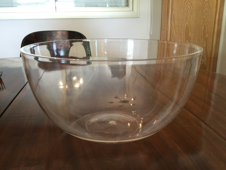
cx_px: 113
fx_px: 202
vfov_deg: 45.4
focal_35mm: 31
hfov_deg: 58.4
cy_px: 85
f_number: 2.4
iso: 160
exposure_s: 1/33
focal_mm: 3.3
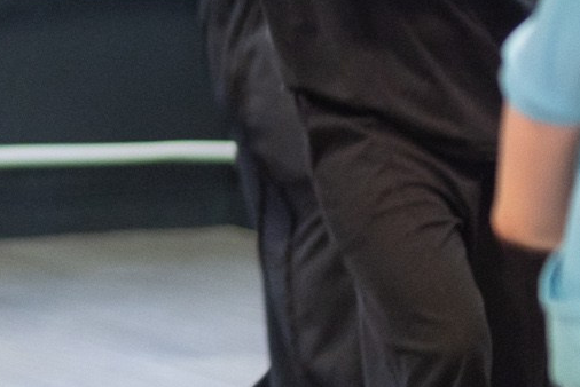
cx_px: -722
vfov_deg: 3.2
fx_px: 6980
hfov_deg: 4.7
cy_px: -259
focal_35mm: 433
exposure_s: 1/320
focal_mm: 56
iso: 1600
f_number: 1.2
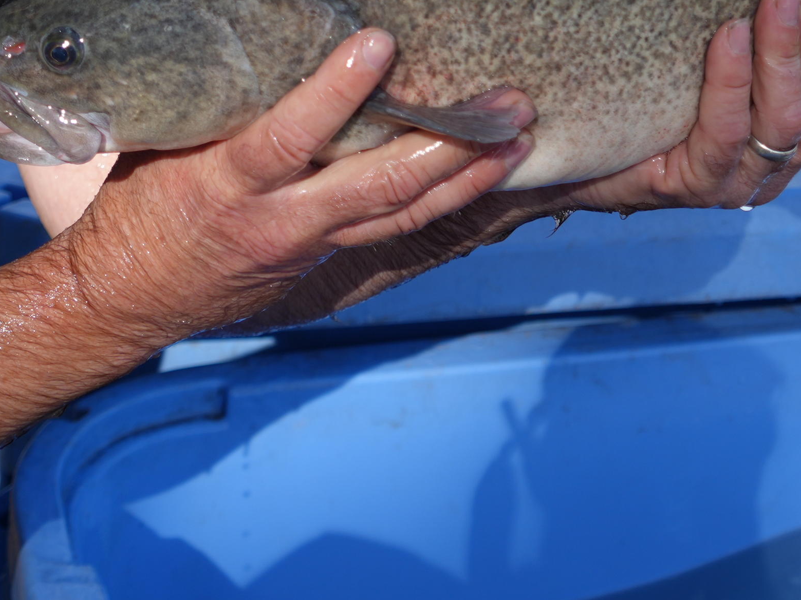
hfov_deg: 26.3
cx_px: 411
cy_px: -177
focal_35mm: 74
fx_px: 1712
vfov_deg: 18.5
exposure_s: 1/800
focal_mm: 24
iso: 100
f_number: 4.5
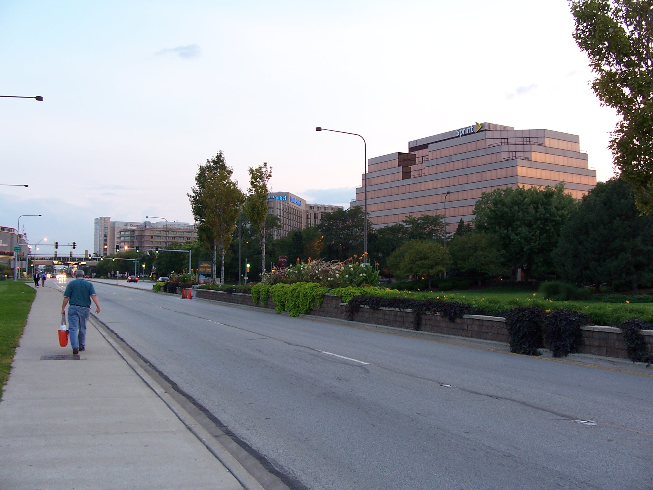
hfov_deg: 52.6
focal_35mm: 35
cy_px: 245
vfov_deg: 40.7
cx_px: 326
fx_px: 660
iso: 100
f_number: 2.8
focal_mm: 6
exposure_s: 1/30
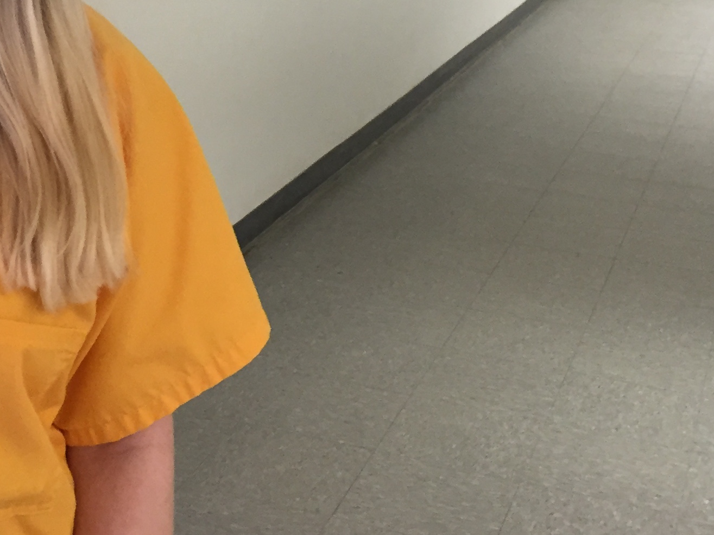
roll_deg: -2.3
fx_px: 1485
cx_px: 225
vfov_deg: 19.8
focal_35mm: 72
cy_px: -5
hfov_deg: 26.8
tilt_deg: -8.7
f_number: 2.2
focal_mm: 4.15
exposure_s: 1/30
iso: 100
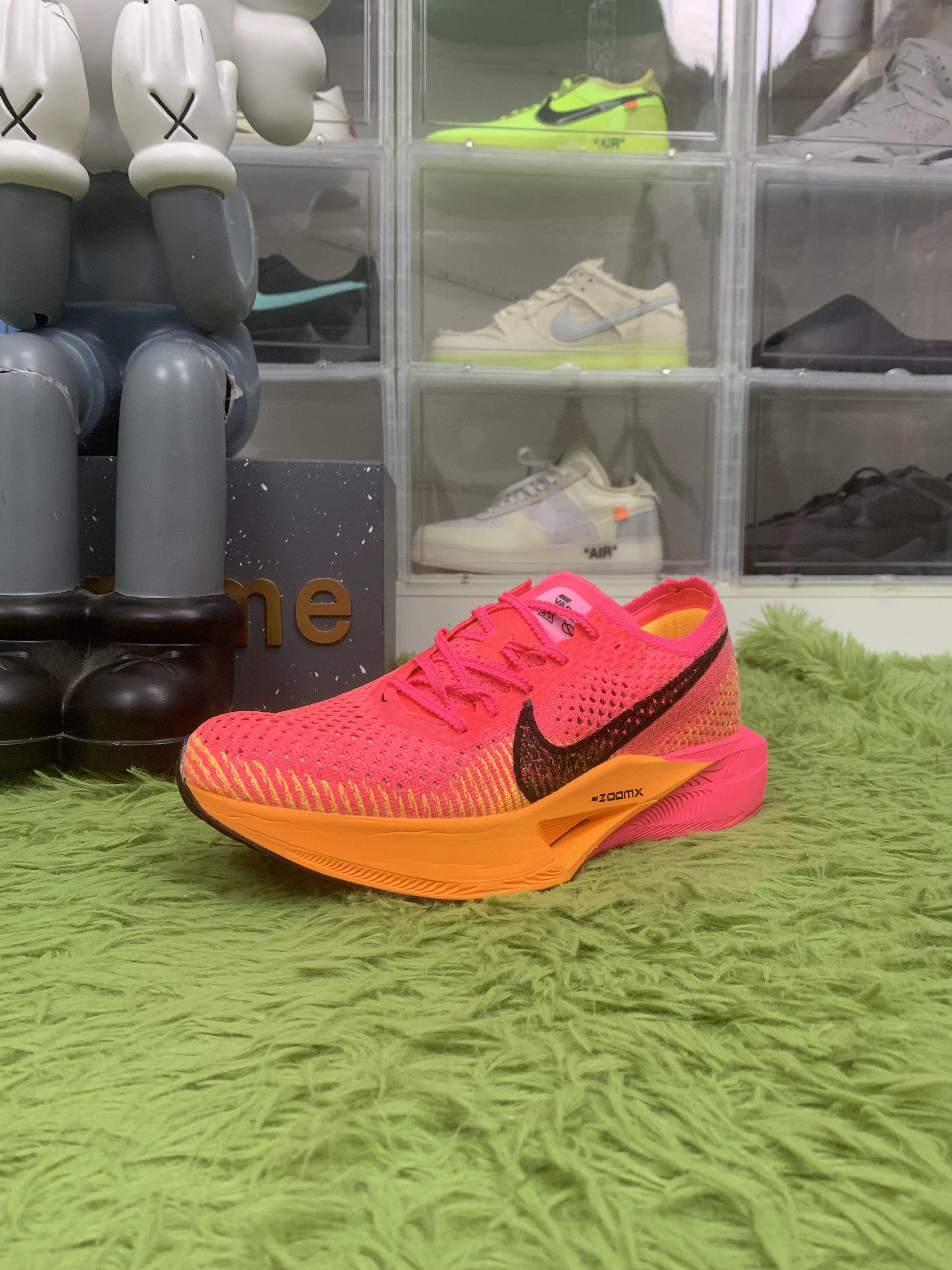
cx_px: 476
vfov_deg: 67.3
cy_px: 635
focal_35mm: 26
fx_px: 953
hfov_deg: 53.1
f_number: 1.8
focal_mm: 4.25
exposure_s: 1/60
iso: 100
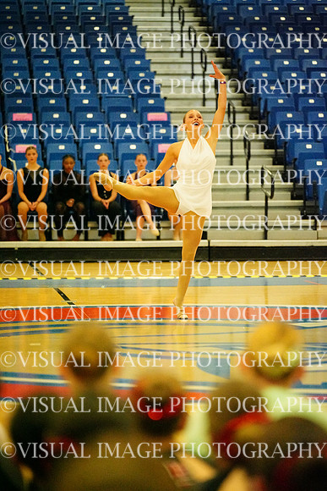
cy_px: 246
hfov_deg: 9.2
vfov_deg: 13.7
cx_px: 164
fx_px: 2042
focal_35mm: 150
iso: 25600
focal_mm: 150
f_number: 2.8
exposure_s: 1/1600
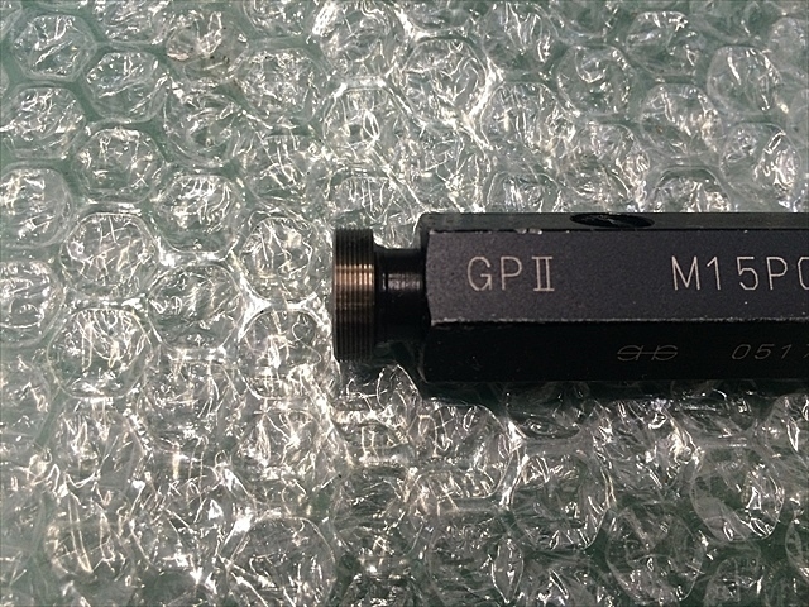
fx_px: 678
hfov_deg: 61.7
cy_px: 304
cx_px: 404
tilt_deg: -73.9
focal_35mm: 29
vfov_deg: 48.2
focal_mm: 4.15
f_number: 2.2
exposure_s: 1/30
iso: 100
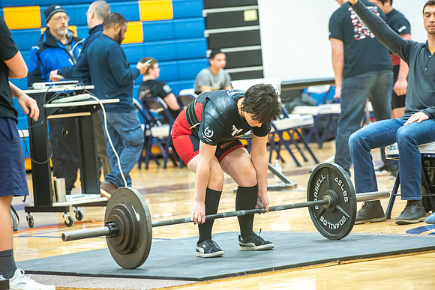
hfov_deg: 10.3
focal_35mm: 200
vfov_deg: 6.9
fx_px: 2417
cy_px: 145
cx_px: 218
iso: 6400
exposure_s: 1/125
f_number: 5
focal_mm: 200
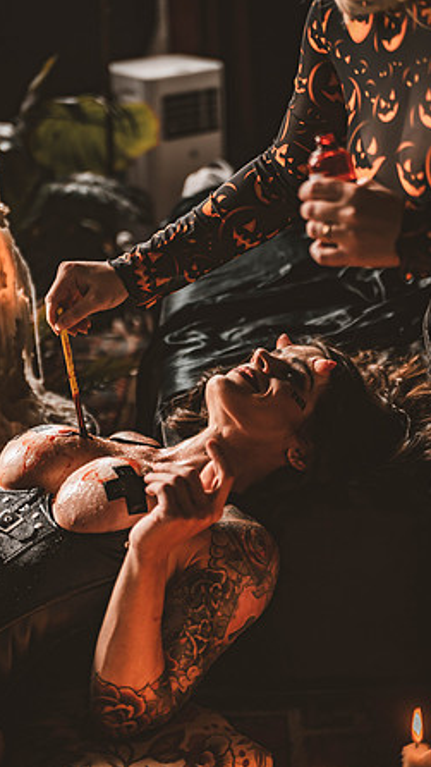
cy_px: 382
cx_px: 208
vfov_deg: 28.6
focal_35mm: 74
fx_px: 1503
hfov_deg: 16.3
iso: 800
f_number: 2.8
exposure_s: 1/200
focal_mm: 70
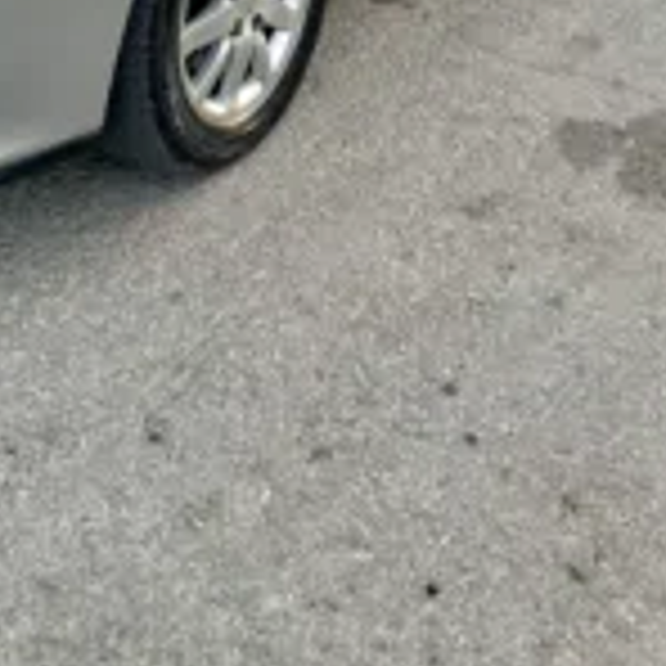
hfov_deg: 27.6
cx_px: 256
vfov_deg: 24.8
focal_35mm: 62
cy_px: -153
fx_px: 1350
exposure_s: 1/152
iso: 32
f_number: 1.6
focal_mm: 4.2
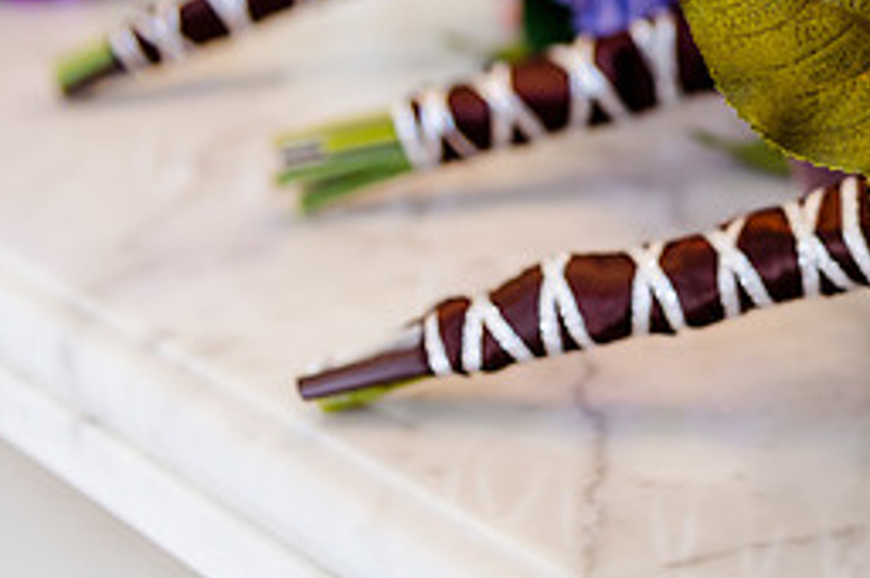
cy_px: -58
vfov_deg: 14.5
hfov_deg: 21.0
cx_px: 977
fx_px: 2220
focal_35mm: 92
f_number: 4
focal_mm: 40
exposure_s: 1/200
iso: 800
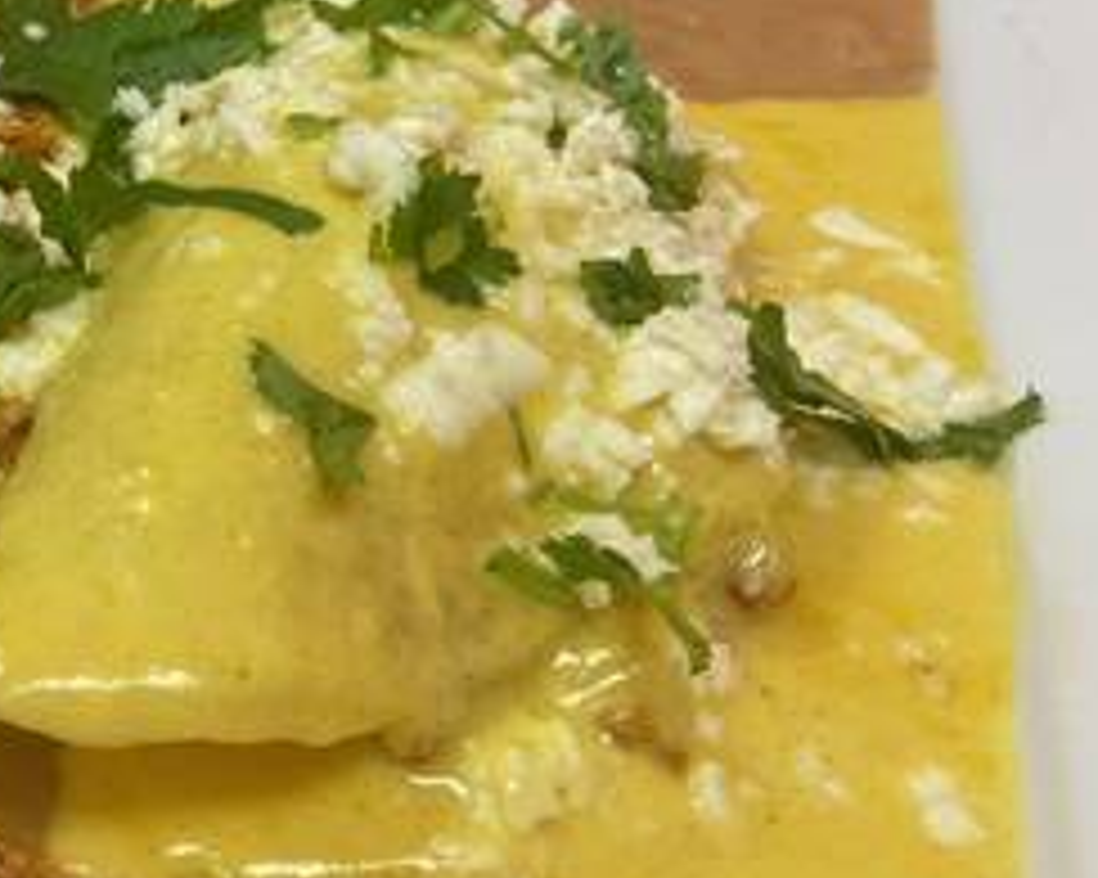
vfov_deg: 24.7
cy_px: 230
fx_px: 1981
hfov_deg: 27.6
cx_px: -189
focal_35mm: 61
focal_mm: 4.25
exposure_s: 1/60
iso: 80
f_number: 1.8
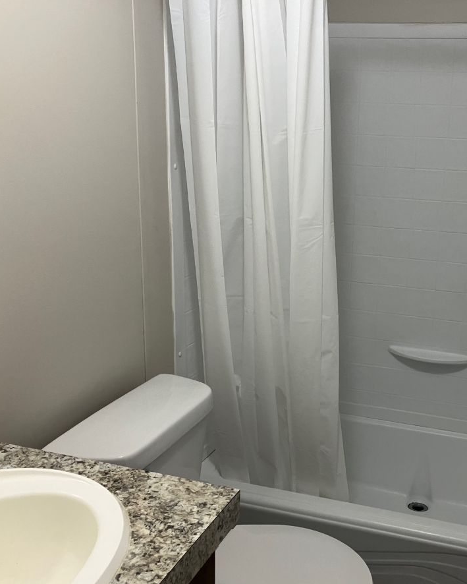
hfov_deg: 39.0
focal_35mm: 37
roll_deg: -2.5
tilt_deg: -13.1
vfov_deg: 49.1
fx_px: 639
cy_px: 295
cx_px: 357
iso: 125
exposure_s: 1/60
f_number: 1.8
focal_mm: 3.99
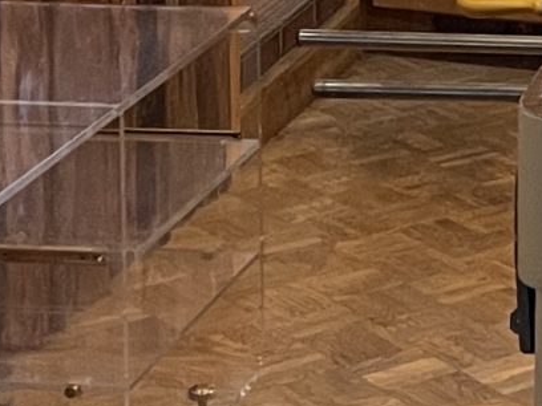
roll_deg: -1.0
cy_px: -223
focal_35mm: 163
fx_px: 2552
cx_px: 984
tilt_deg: -9.6
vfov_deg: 8.9
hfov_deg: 11.3
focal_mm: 4.2
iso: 320
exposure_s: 1/33
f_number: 1.6
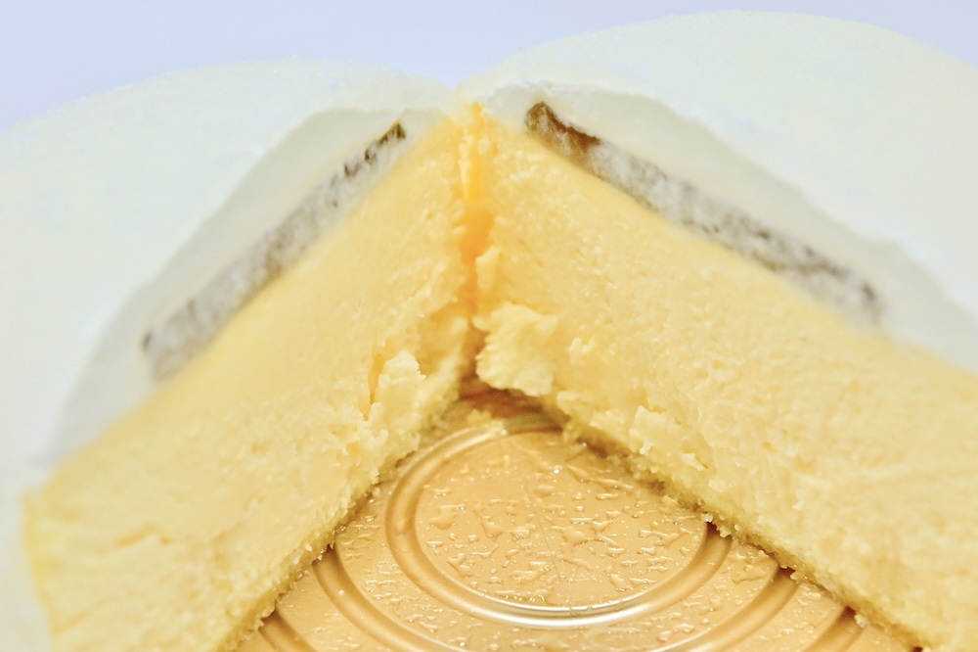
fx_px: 2444
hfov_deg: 22.6
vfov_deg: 15.2
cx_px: 489
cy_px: 326
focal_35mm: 90
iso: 4000
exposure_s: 1/125
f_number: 6.3
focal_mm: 60
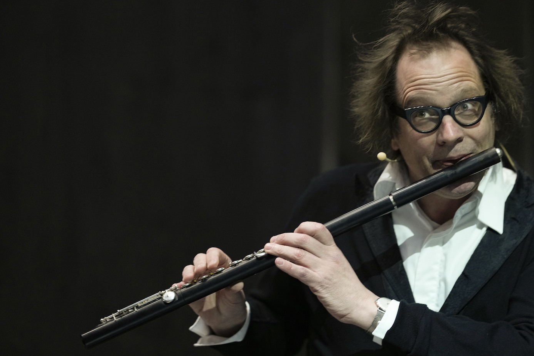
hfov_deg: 13.2
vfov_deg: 8.8
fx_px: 2314
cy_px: 156
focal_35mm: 156
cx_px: 290
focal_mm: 135
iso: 2000
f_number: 1.8
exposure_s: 1/100
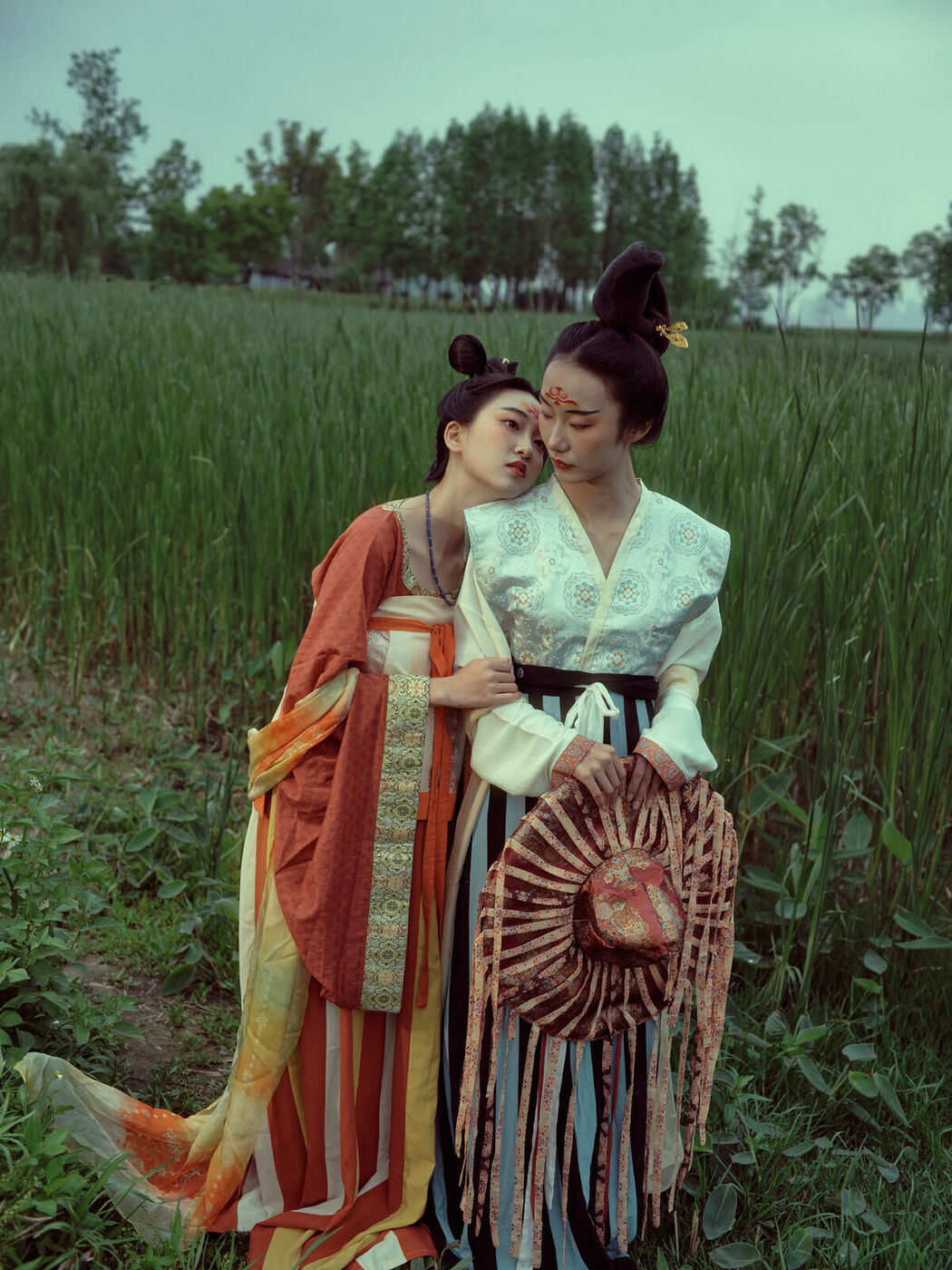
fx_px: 1467
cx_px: 476
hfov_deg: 36.0
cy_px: 635
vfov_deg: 46.8
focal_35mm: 40
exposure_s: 1/200
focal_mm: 50
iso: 500
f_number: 4.5
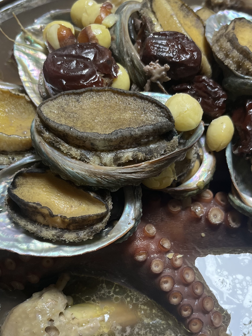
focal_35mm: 42
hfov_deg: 34.3
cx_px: 116
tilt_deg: -63.3
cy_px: 195
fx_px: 408
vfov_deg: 44.6
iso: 200
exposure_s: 1/60
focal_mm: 5.1
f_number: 1.6
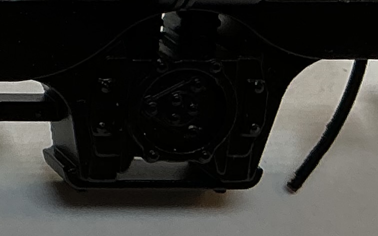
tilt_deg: -55.4
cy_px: -22
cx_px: -568
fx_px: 1689
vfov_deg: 7.9
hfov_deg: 10.7
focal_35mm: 164
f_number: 1.8
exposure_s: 1/160
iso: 20
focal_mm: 3
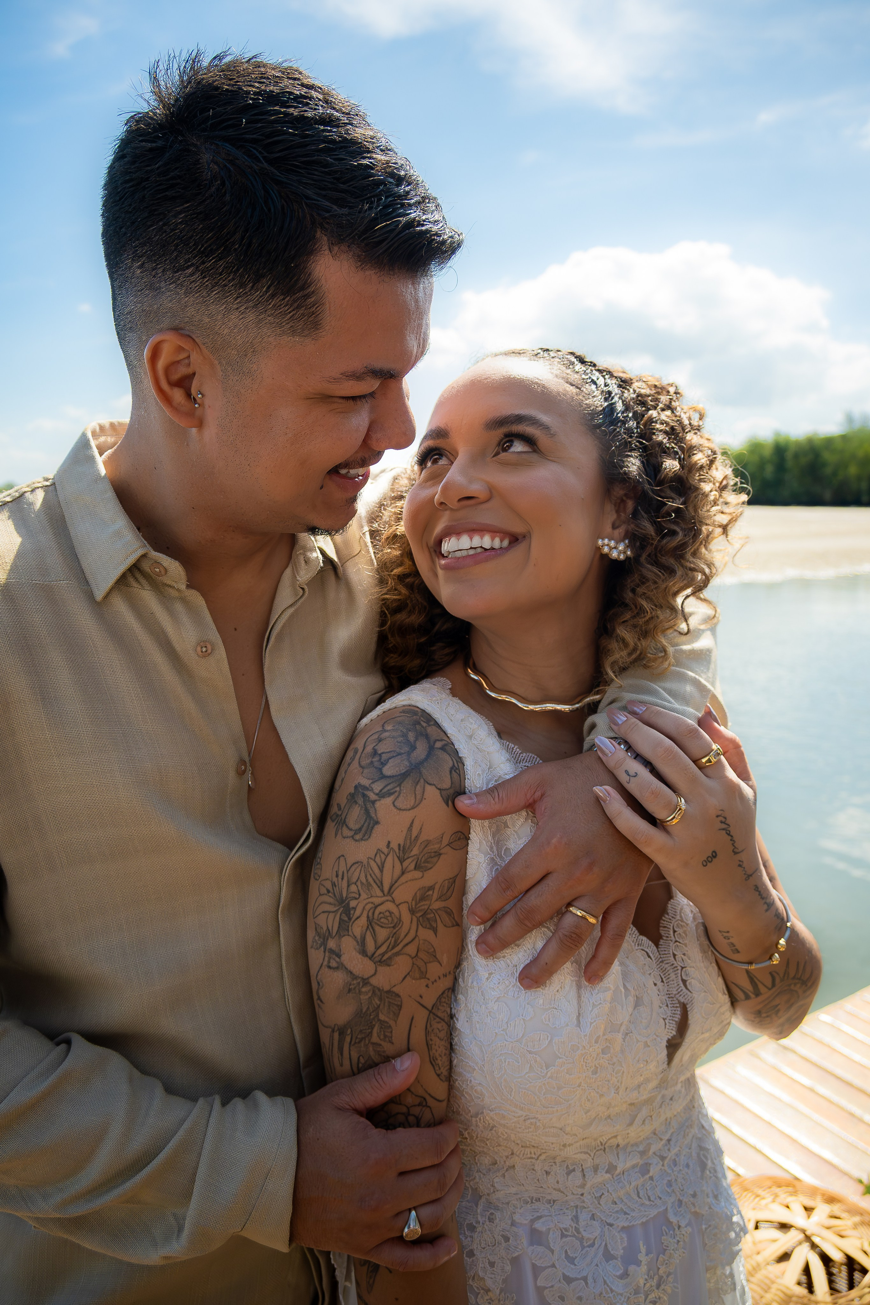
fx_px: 979
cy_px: 652
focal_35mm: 27
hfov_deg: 47.9
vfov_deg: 67.4
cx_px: 435
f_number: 3.5
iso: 500
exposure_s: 1/3200
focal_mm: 18
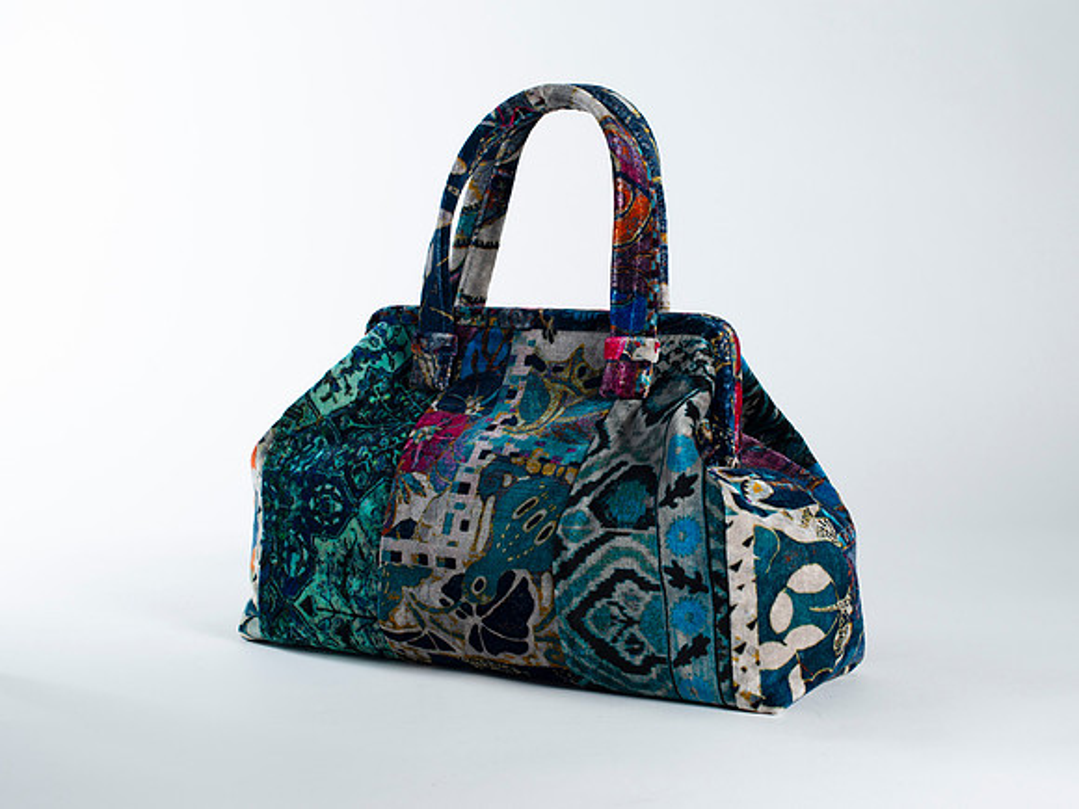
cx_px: 586
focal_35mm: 60
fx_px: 1856
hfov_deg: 32.4
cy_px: 400
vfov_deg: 24.6
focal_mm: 50
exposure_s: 1/200
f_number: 7.1
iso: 200
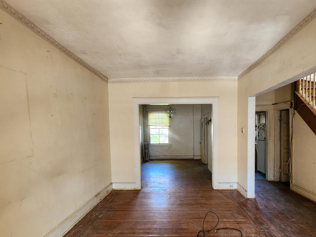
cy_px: 135
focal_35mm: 18
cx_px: 170
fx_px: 164
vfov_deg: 71.2
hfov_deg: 87.6
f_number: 2.2
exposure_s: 1/40
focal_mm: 2.2
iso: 320
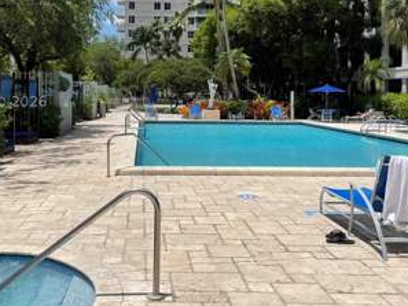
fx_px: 495
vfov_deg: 34.1
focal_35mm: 42
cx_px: 173
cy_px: 102
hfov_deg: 44.6
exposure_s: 1/6135
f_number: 1.6
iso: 32
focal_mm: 4.2
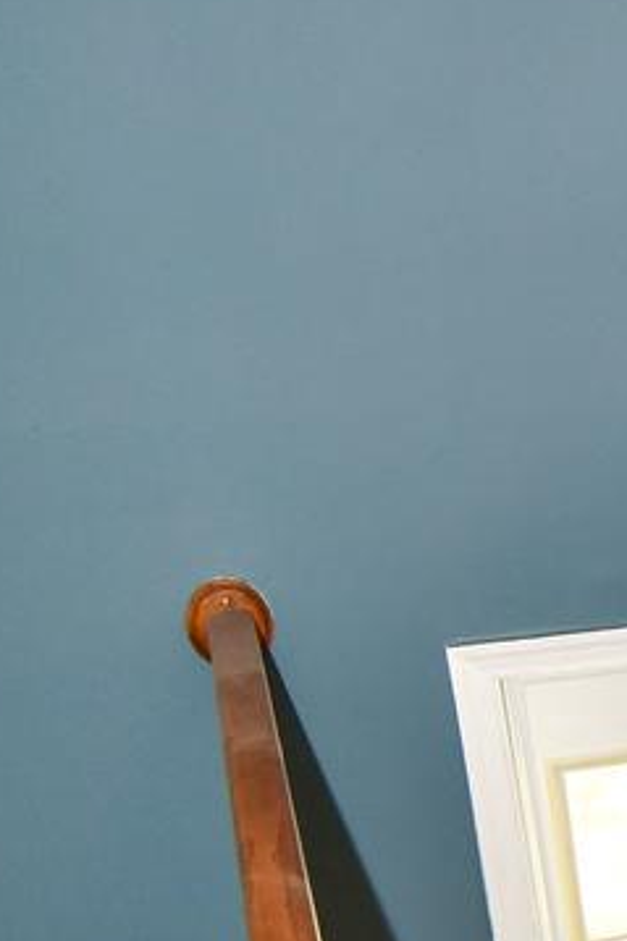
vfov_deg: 25.1
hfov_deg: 14.3
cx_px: 1304
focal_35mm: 77
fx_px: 2013
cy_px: 925
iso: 720
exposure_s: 1/60
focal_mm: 12
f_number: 4
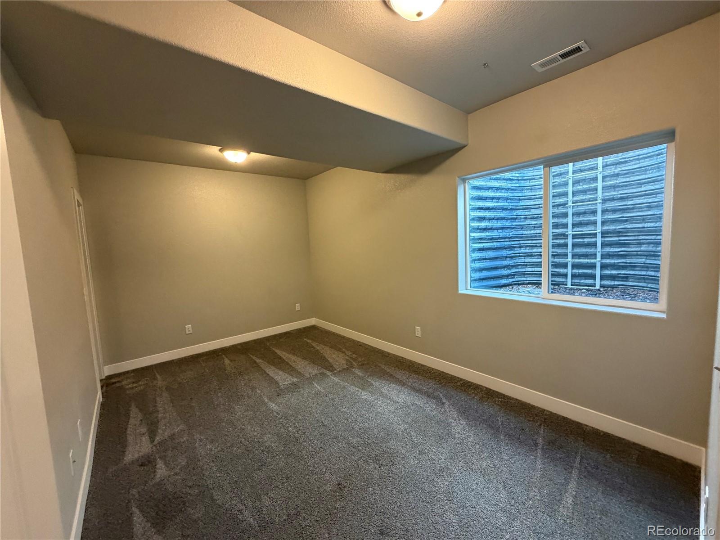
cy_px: 270
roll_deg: +2.7
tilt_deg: -4.5
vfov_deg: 85.7
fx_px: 291
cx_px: 360
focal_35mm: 14
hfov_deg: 102.1
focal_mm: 2.22
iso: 400
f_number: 2.2
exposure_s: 1/60
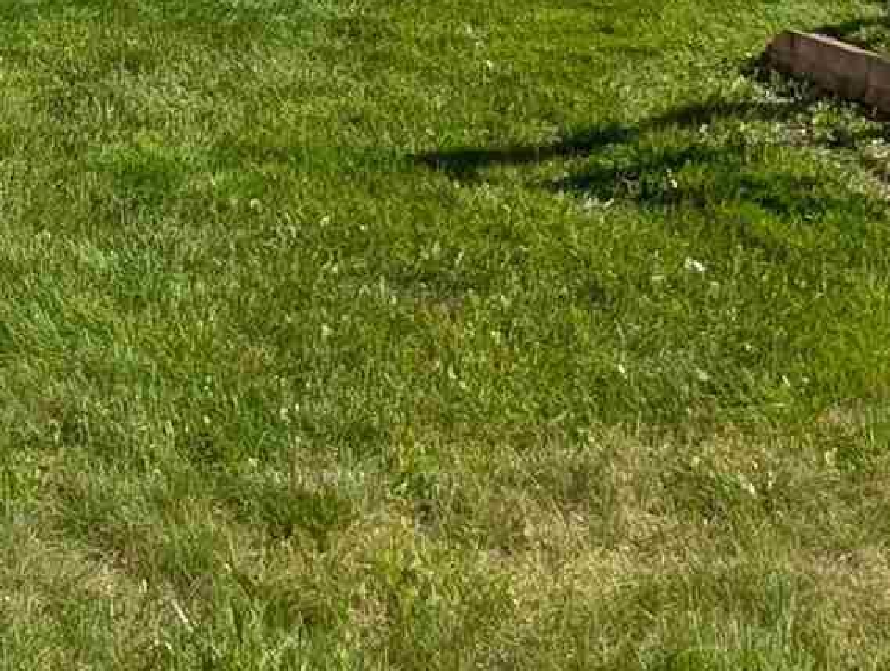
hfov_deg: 27.6
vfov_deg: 18.5
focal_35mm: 70
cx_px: 304
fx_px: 1803
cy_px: -354
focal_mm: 1.95
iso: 46
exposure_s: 1/2179
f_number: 2.2
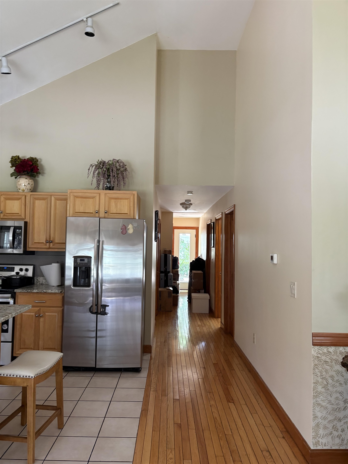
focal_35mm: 26
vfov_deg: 67.3
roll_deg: -1.6
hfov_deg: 53.1
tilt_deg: +2.7
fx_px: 349
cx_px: 174
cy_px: 232
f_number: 1.6
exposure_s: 1/60
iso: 250
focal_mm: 5.96
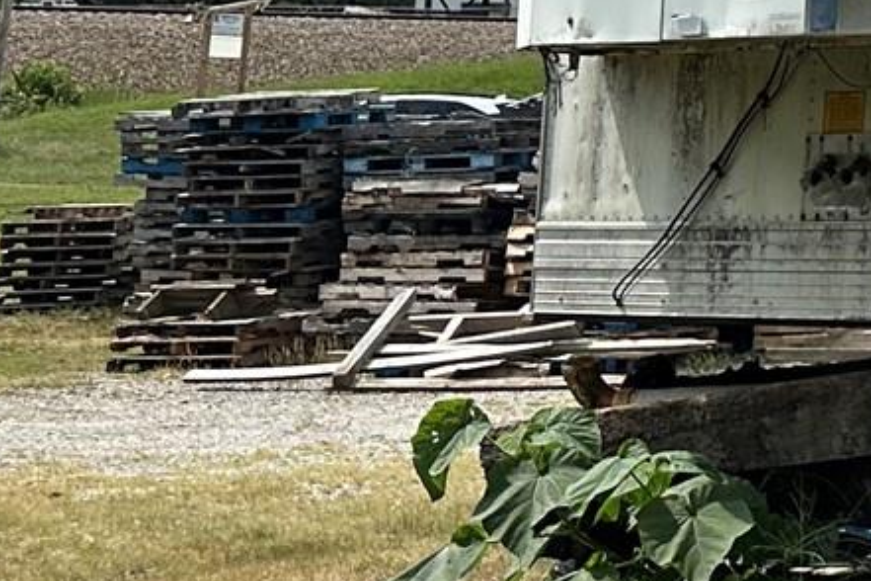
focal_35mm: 116
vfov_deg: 11.3
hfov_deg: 14.7
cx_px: 1714
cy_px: -308
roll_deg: -1.0
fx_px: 2806
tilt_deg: +9.3
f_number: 1.78
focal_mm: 6.86
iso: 80
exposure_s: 1/6623
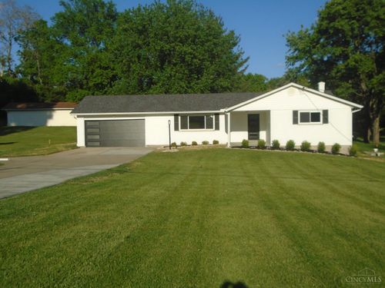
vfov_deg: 34.3
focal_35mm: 42
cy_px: 144
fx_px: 467
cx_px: 192
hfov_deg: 44.8
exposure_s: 1/250
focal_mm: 7.4
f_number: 10.3
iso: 100
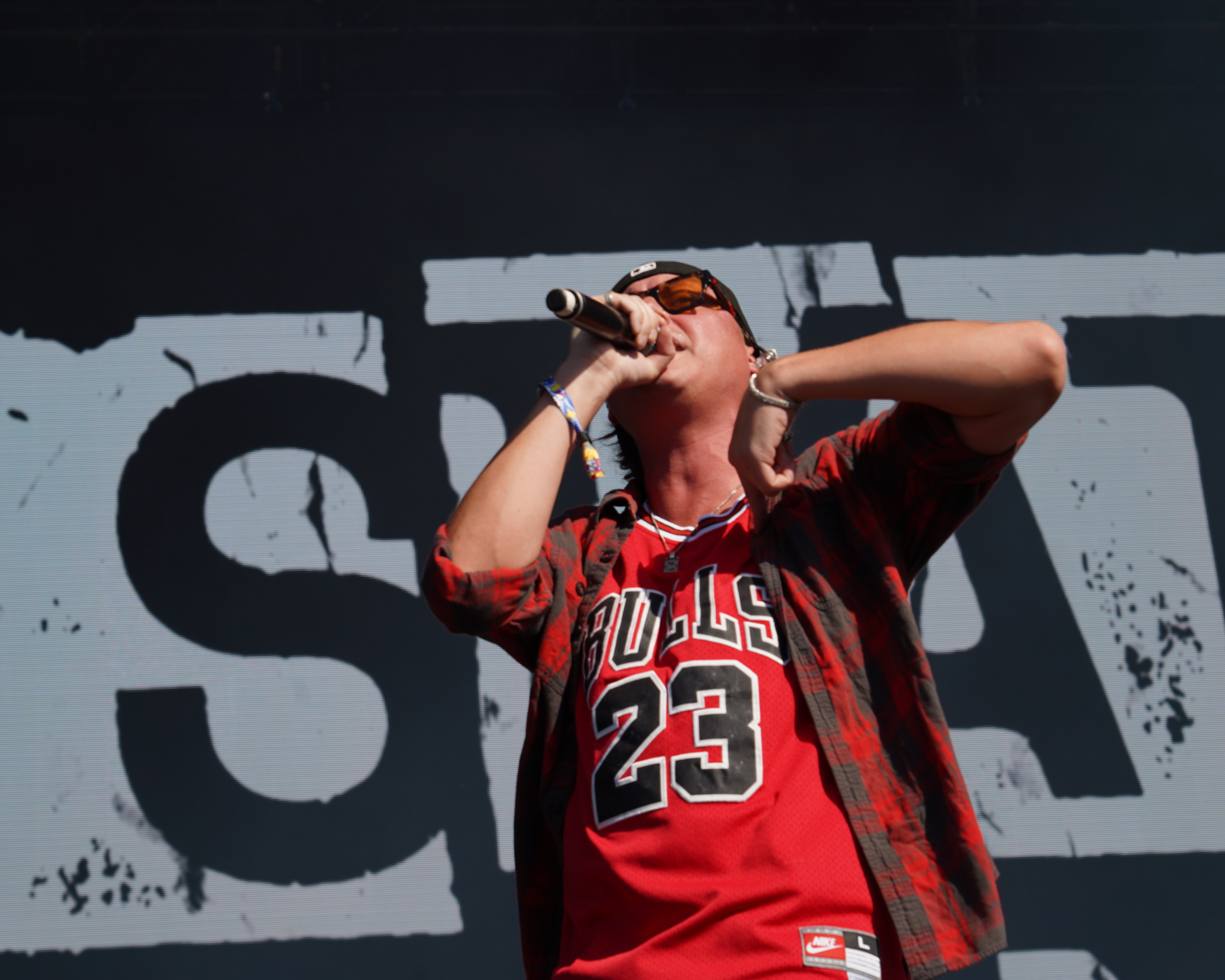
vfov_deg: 14.5
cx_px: 630
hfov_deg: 18.1
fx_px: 3843
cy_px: 490
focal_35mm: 106
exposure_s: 1/400
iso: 100
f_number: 8
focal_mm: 94
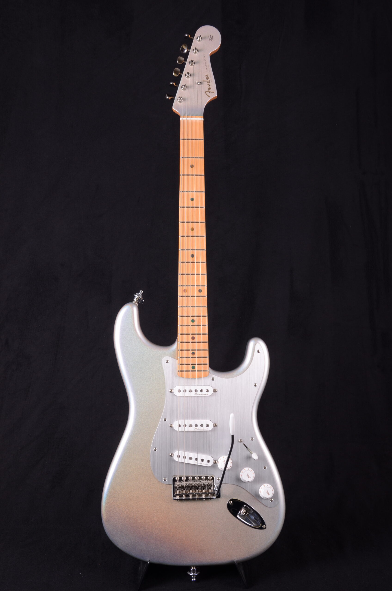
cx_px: 196
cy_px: 296
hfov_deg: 34.1
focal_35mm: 39
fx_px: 640
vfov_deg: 49.6
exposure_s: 1/200
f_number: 13
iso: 200
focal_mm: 26
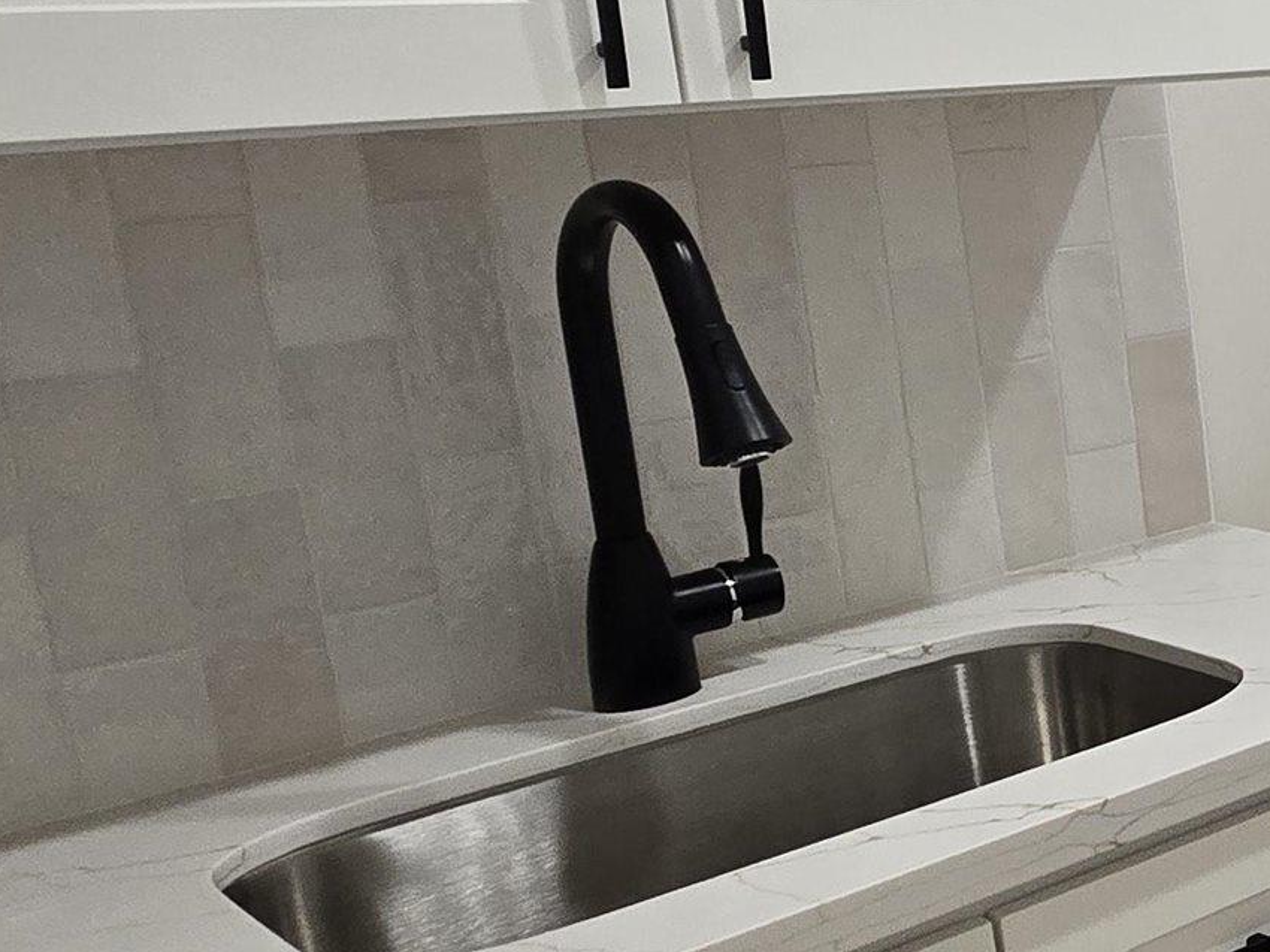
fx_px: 1724
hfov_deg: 22.8
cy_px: 235
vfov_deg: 30.3
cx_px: 2264
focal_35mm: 47
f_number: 2.2
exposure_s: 1/60
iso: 200
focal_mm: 2.2
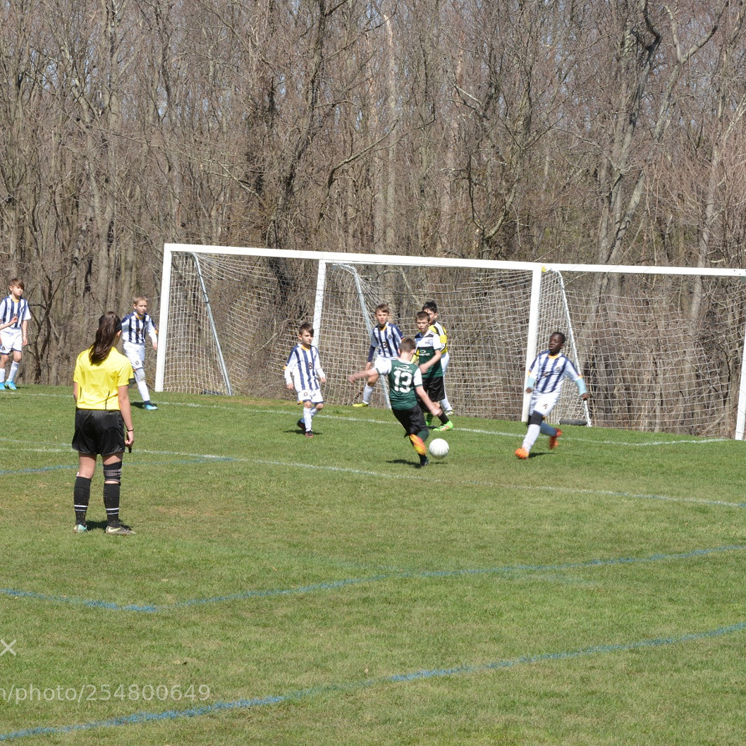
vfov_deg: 12.1
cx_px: 405
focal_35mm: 144
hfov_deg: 12.1
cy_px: 372
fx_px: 3511
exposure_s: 1/80
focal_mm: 112
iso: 400
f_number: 22
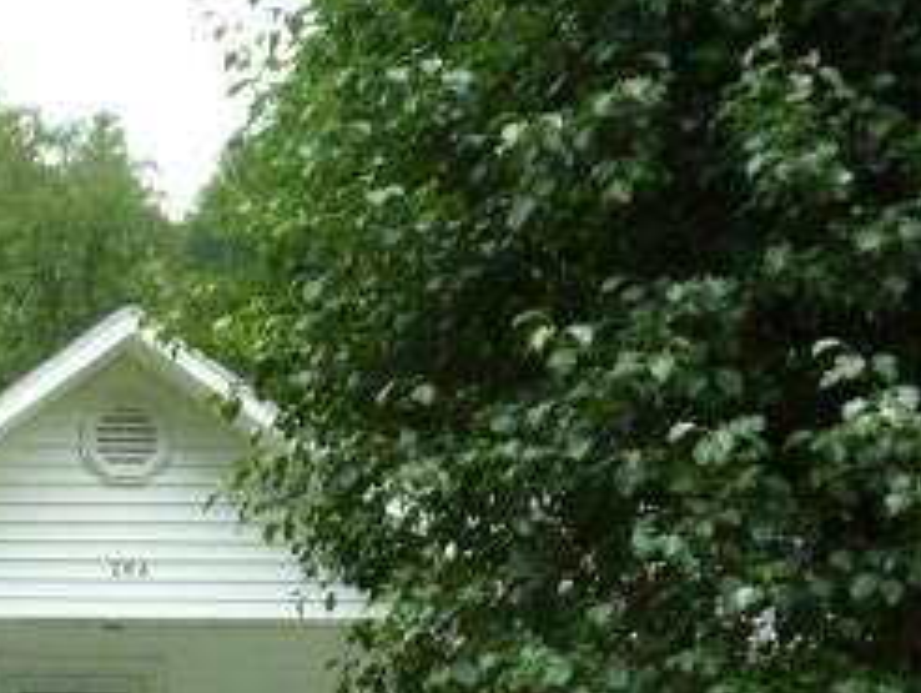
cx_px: -22
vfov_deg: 15.5
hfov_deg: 20.7
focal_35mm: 91
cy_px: 880
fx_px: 2424
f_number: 4
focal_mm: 4.1
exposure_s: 1/250
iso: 80
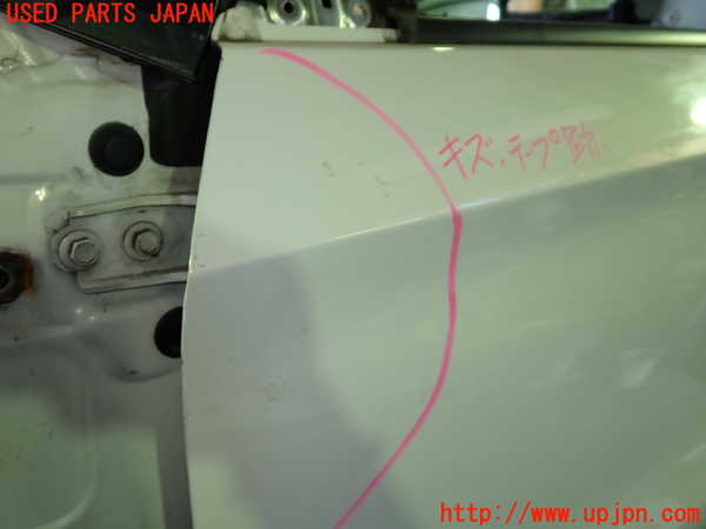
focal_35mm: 32
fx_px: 653
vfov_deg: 44.2
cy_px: 264
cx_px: 353
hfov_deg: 56.8
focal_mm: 5.79
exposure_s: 1/40
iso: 200
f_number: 2.4
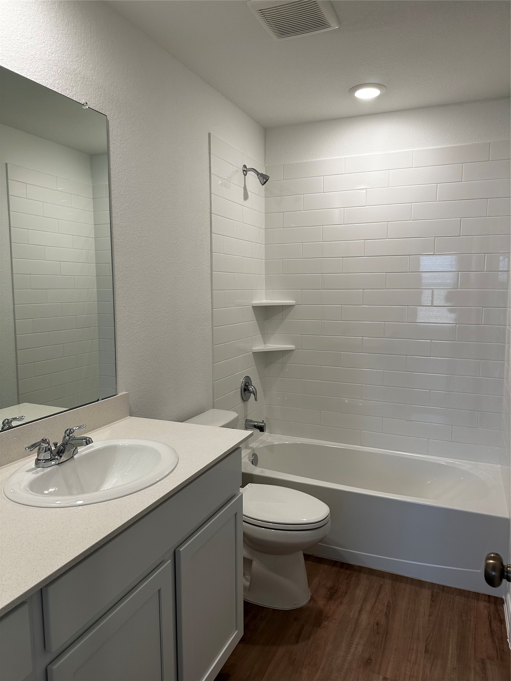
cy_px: 340
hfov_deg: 56.8
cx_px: 256
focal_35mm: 24
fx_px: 472
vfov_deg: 71.6
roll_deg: +0.9
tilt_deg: -5.5
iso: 100
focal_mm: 6.86
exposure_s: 1/120
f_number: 1.78
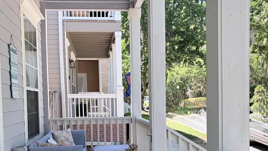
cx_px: 130
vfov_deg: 30.0
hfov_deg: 51.6
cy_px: 110
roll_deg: +1.0
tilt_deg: -2.3
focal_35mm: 39
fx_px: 277
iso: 64
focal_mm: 5.96
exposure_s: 1/660
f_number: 1.6
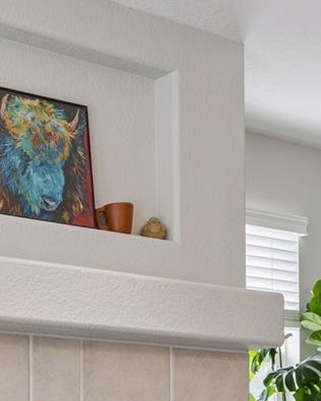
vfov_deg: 22.0
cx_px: 24
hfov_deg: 18.2
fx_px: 985
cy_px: 421
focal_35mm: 83
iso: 400
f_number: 9
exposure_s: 1/6
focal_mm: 29
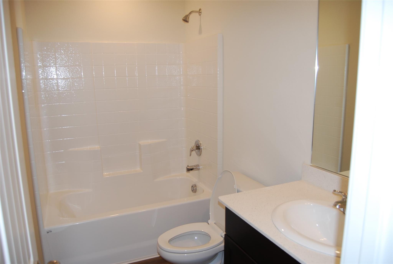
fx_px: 295
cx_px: 196
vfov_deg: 48.1
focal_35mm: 27
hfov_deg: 67.3
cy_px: 132
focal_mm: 18
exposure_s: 1/60
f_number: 3.5
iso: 200
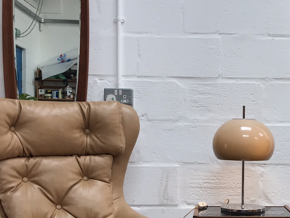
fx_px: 503
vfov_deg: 24.2
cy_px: 161
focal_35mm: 60
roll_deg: -1.7
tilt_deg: -1.8
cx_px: 245
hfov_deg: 31.1
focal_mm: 3.99
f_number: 1.8
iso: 25
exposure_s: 1/100
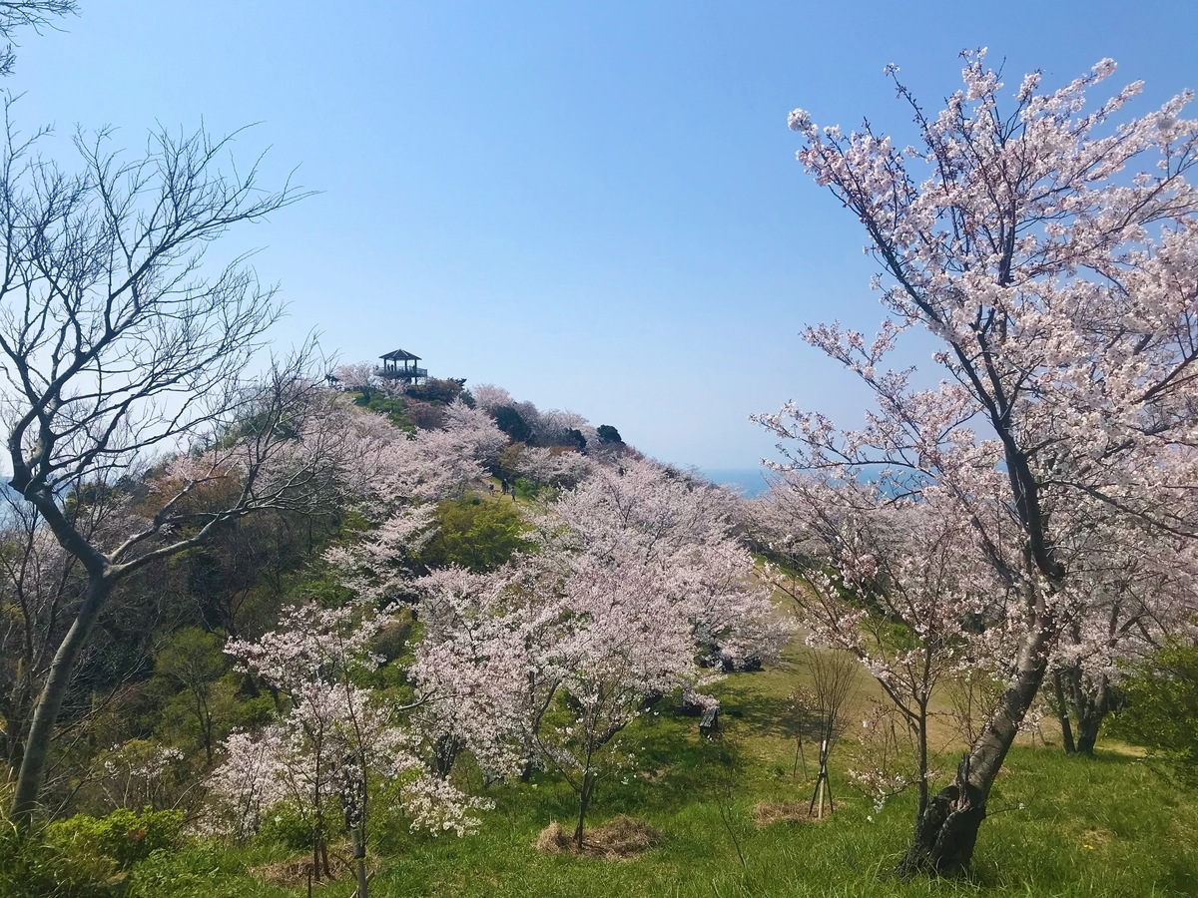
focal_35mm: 28
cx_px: 599
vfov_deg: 49.7
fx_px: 969
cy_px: 449
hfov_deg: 63.4
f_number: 1.8
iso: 20
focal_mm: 3.99
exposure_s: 1/4367
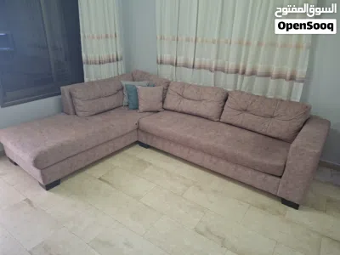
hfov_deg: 73.9
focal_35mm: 23
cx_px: 170
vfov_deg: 58.9
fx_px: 226
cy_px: 128
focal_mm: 5.54
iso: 320
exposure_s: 1/33
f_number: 1.8
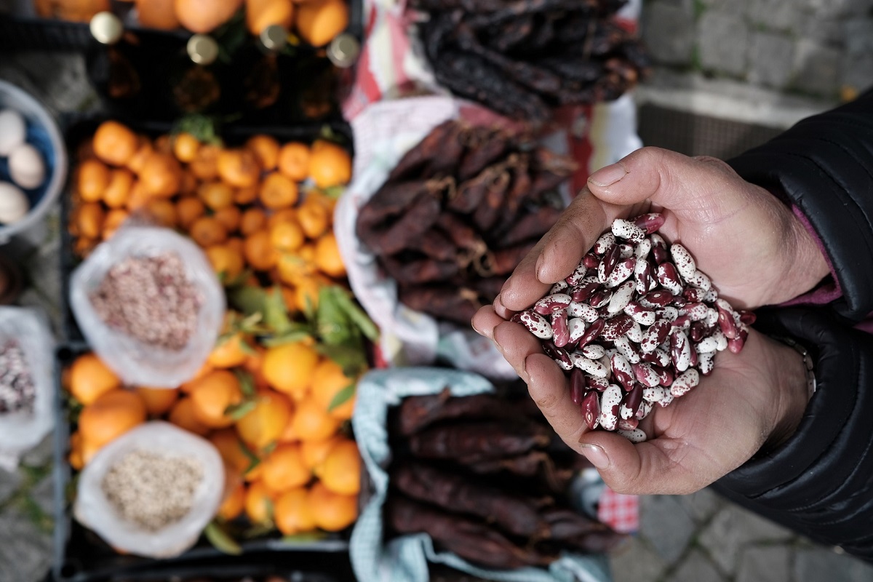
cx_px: 436
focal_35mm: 35
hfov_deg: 54.4
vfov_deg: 37.9
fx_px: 849
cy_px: 291
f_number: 4.5
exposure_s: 1/320
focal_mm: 23
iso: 200
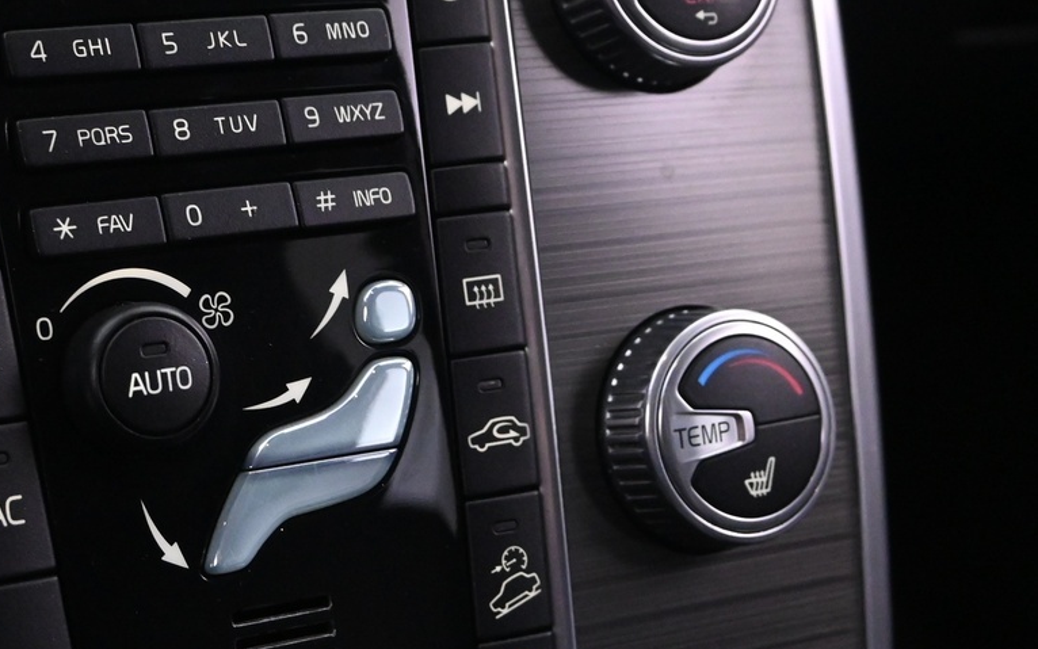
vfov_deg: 18.7
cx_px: 234
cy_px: 360
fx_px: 1967
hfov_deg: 29.0
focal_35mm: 70
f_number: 4
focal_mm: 21.5
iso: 3200
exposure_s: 1/25
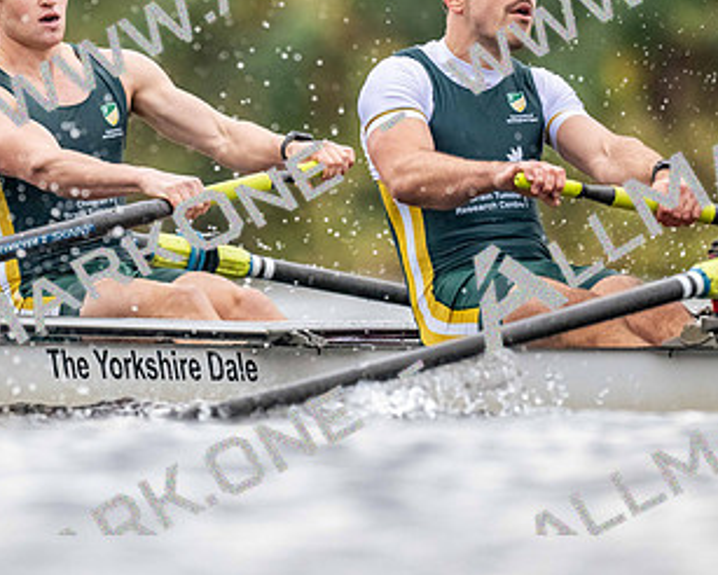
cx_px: 274
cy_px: 134
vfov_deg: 1.5
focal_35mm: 1064
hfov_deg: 1.8
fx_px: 22624
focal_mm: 600
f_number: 4
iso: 4000
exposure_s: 1/2500
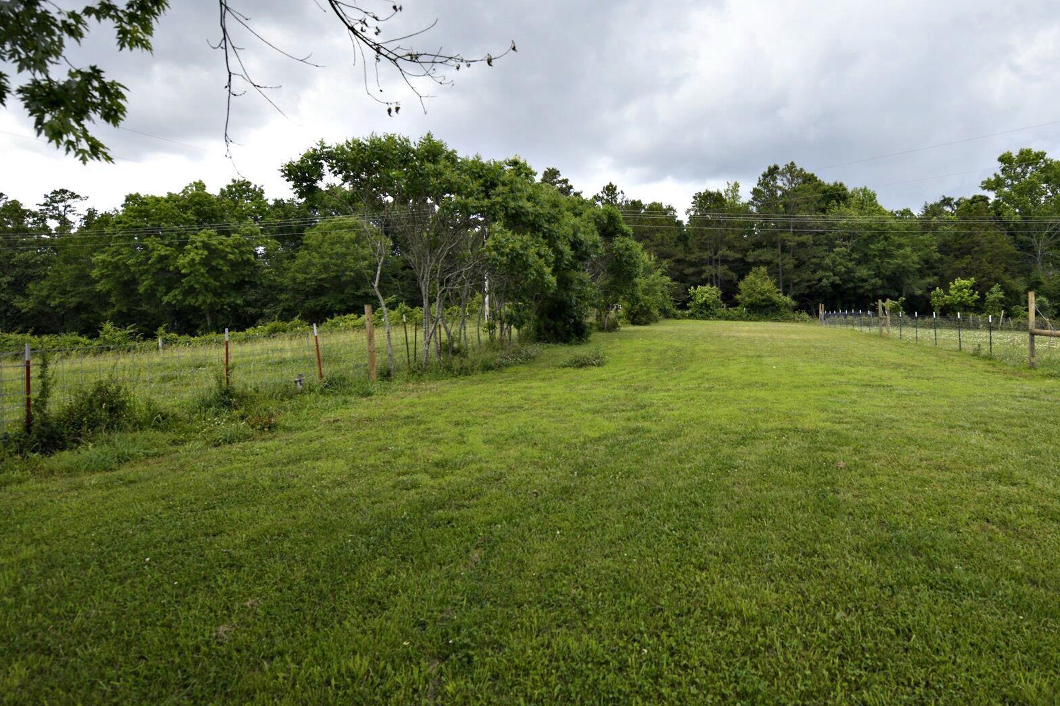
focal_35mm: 21
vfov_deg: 59.3
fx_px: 618
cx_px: 684
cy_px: 307
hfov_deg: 79.2
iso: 64
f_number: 5.6
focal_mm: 16
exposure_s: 1/125
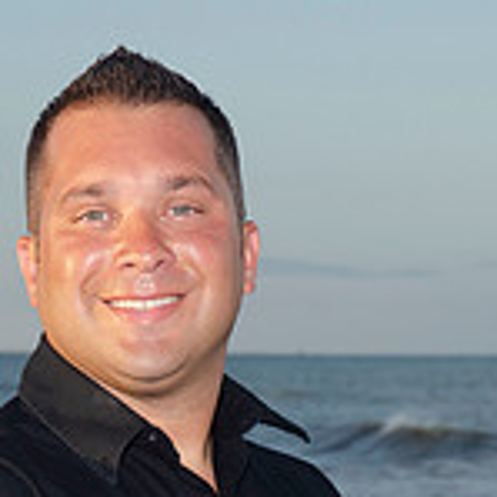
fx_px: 3427
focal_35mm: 211
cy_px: 590
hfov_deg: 8.3
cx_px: 177
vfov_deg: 8.2
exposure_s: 1/250
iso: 100
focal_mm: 55
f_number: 7.1
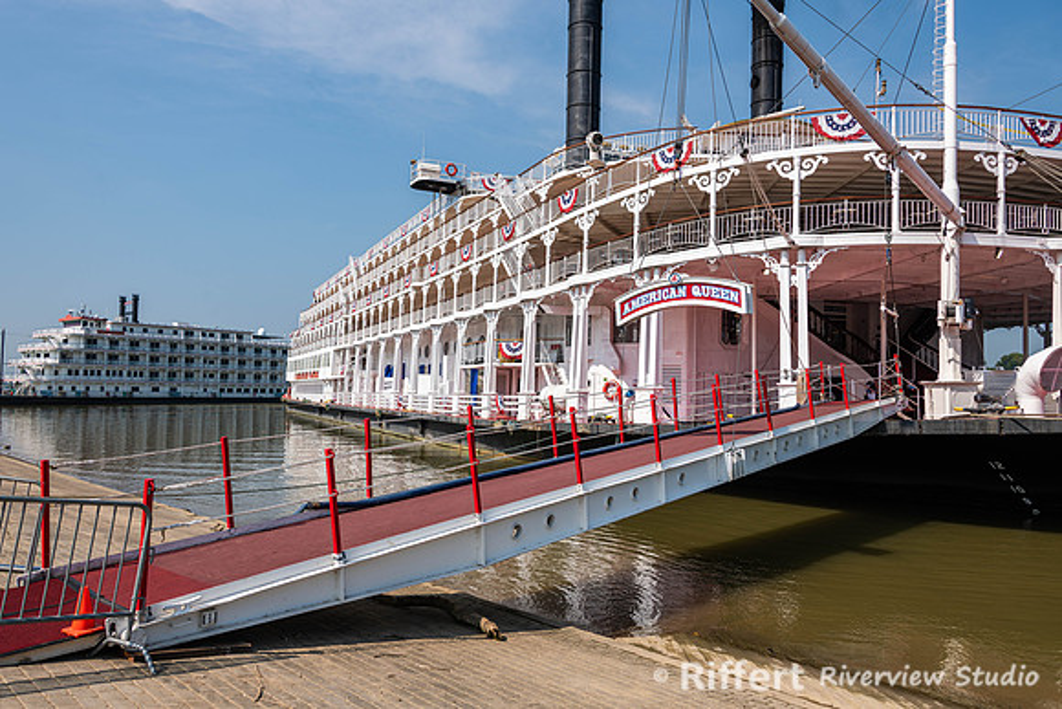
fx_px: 826
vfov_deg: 46.4
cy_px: 354
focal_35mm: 28
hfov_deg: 65.5
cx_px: 531
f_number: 8
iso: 64
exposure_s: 1/160
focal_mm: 28
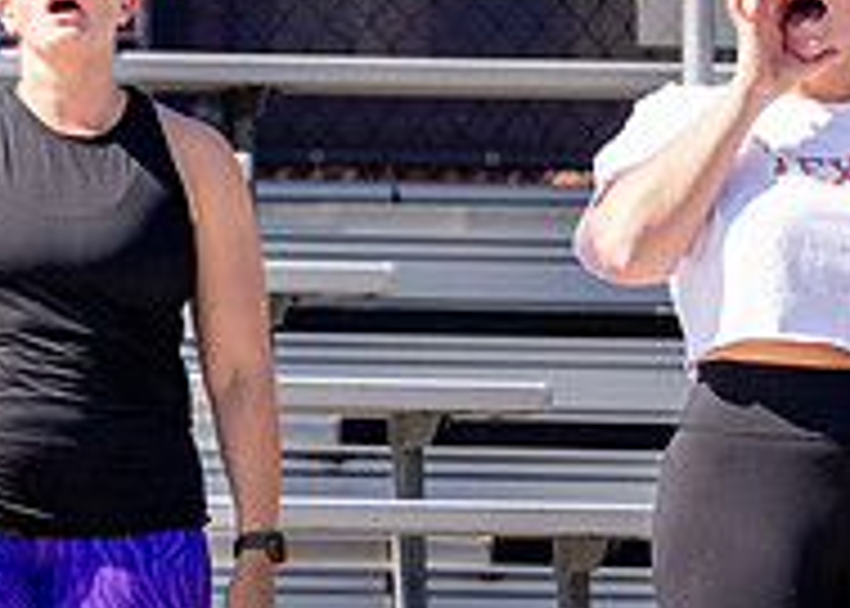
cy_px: 57
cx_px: -734
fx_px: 14412
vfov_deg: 2.4
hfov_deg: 3.4
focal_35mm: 597
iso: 250
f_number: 2.8
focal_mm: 156
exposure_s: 1/5000
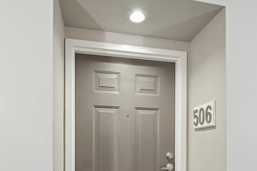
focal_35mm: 28
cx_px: 134
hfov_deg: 65.5
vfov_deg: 43.3
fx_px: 200
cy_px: 146
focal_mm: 13
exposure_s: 1/2
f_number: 8
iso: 400
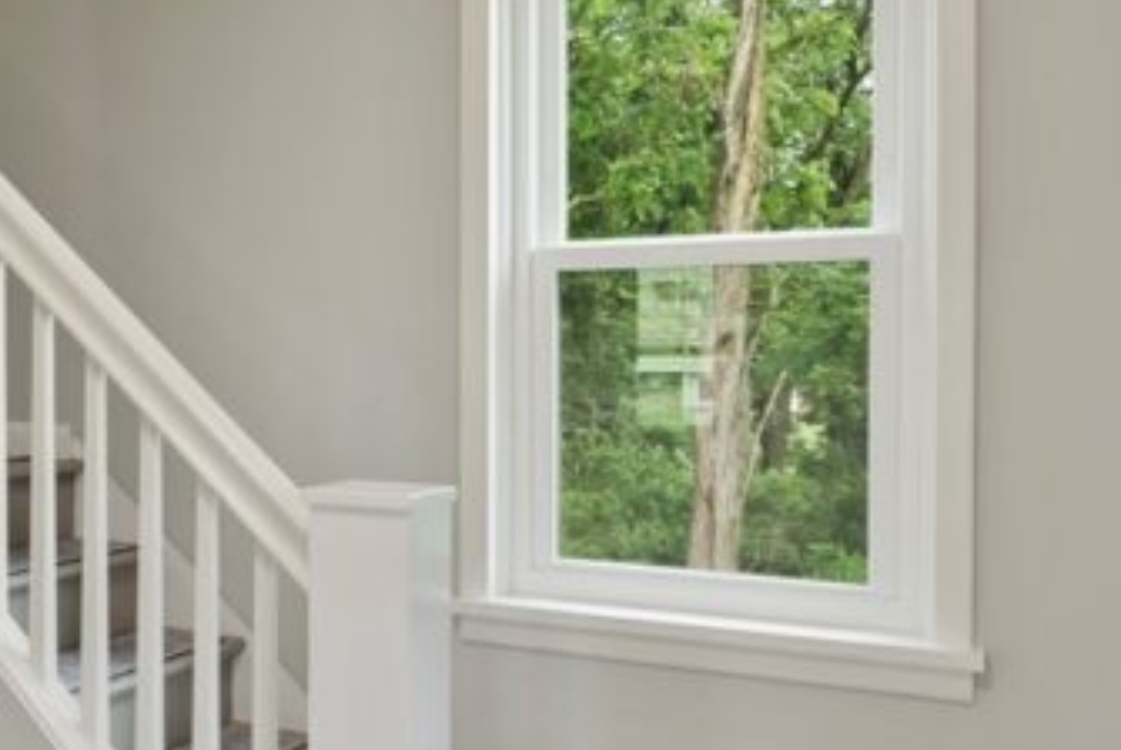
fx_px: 1340
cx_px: 80
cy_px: 485
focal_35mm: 43
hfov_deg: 41.3
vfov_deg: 31.1
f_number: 9
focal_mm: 18
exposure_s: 1/2.5
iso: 100
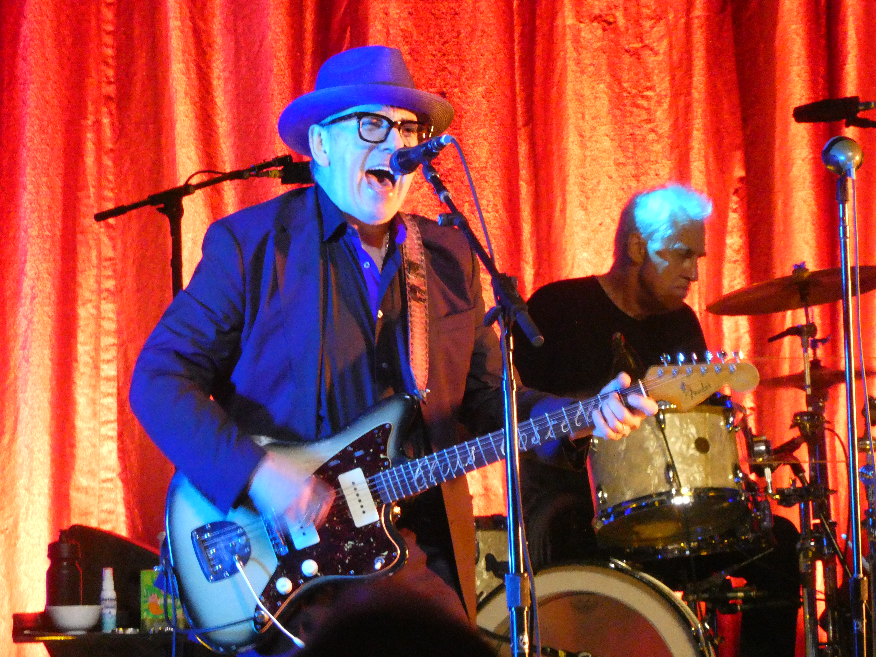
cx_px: 438
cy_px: 328
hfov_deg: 6.6
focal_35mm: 300
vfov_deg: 5.0
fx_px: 7592
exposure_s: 1/13
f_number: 5.8
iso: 1600
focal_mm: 53.8
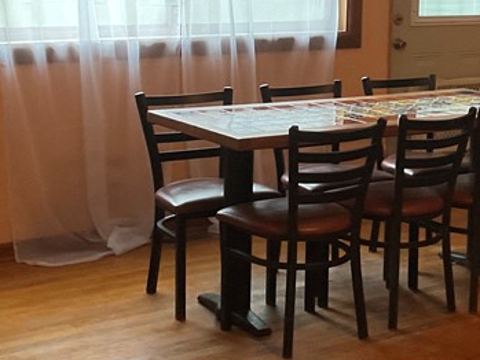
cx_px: 377
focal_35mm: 85
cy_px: 66
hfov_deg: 22.7
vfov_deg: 17.2
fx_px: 1179
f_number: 1.8
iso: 250
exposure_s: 1/60
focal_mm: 3
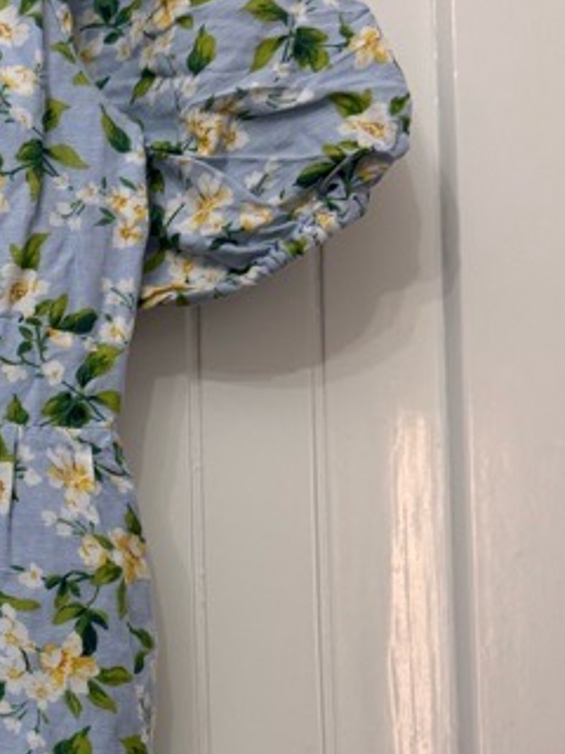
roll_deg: +1.1
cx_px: -146
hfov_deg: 18.4
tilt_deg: +3.7
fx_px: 1632
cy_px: 540
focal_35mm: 75
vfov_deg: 25.8
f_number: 1.78
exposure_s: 1/50
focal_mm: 6.76
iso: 160
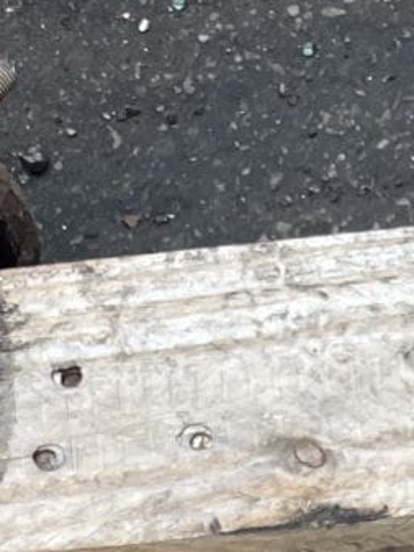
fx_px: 2518
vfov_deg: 9.7
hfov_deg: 8.9
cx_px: 821
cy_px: 1640
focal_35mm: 158
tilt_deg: -75.9
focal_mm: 5.1
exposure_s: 1/833
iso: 50
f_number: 1.6
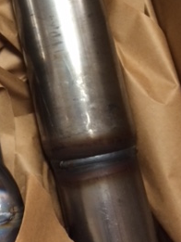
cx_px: -16
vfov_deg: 26.7
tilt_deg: -74.9
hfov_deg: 19.9
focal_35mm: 71
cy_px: 39
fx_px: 495
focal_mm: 4.15
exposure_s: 1/30
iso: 100
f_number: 2.2
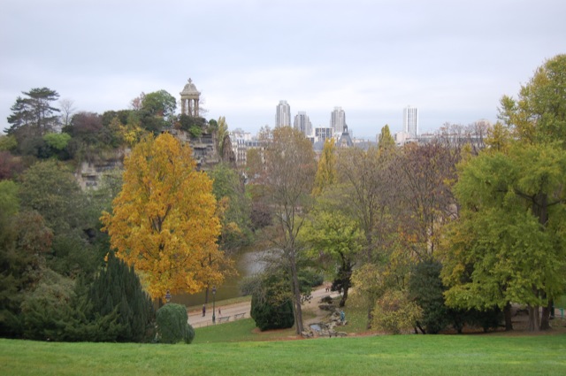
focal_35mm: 39
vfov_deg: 34.1
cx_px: 283
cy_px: 188
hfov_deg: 49.6
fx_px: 612
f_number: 4.2
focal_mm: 26
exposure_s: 1/30
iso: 200
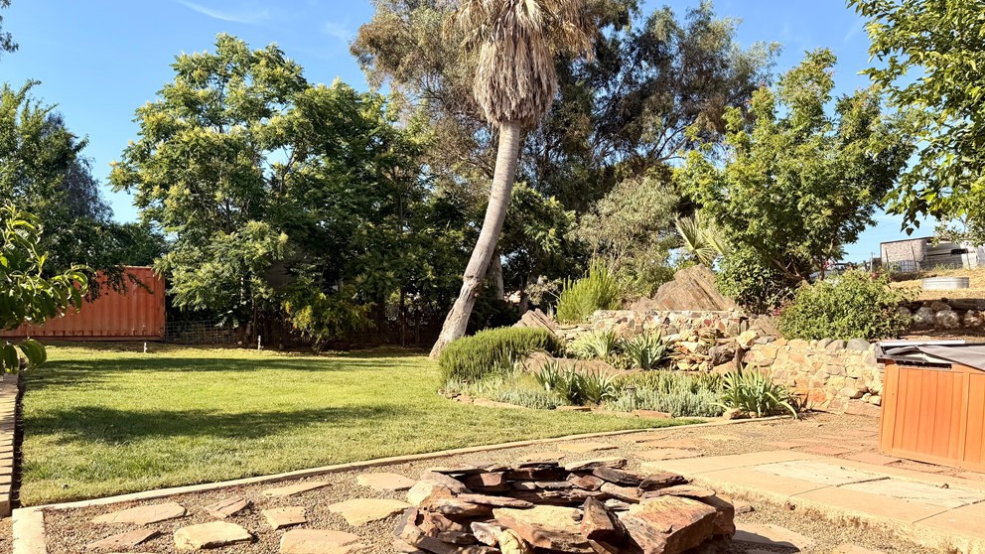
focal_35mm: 27
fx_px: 705
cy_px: 347
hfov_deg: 69.8
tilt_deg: -1.3
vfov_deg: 42.6
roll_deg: -1.6
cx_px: 478
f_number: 1.78
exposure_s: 1/2525
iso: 80
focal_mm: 6.76
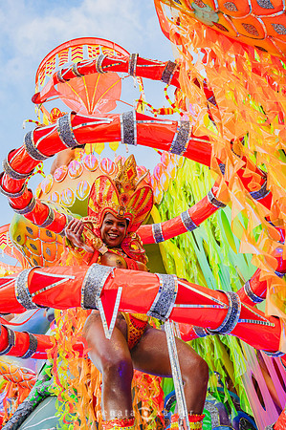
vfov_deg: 50.7
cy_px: 215
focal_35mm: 38
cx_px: 143
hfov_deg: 35.0
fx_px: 454
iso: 640
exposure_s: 1/1000
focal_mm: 38
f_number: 5.6
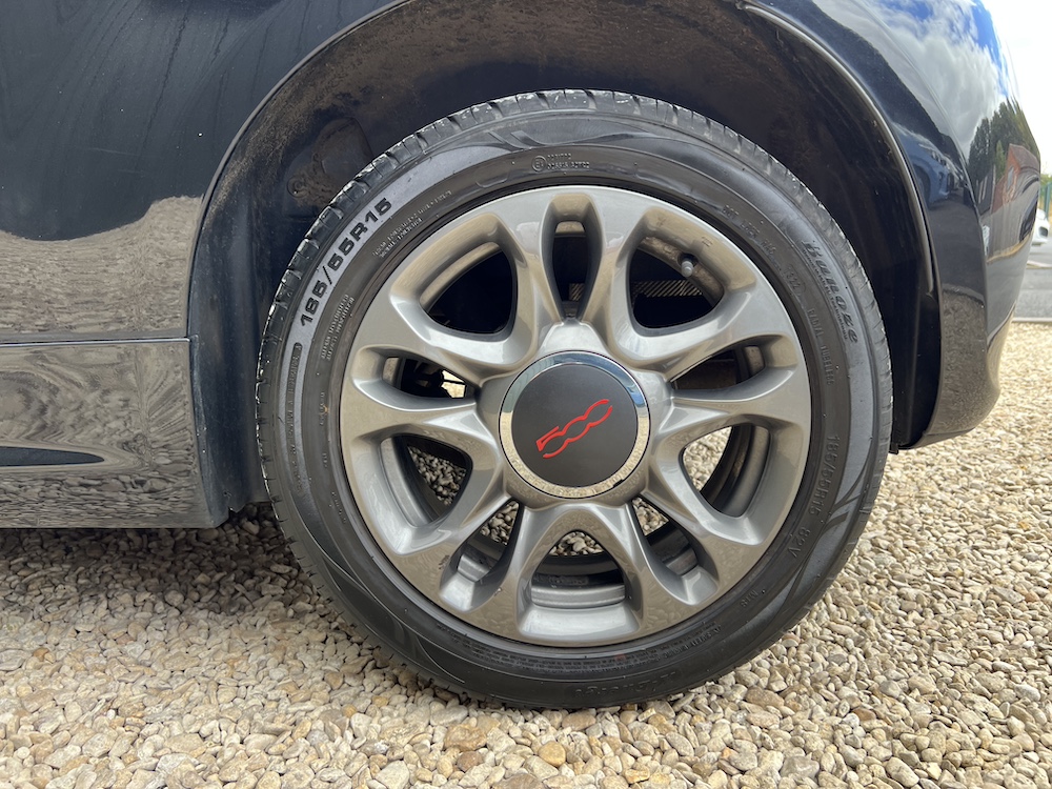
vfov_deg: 53.1
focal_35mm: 26
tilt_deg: -13.0
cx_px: 526
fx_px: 790
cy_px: 394
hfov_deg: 67.3
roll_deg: +2.6
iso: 40
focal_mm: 5.7
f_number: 1.5
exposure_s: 1/252
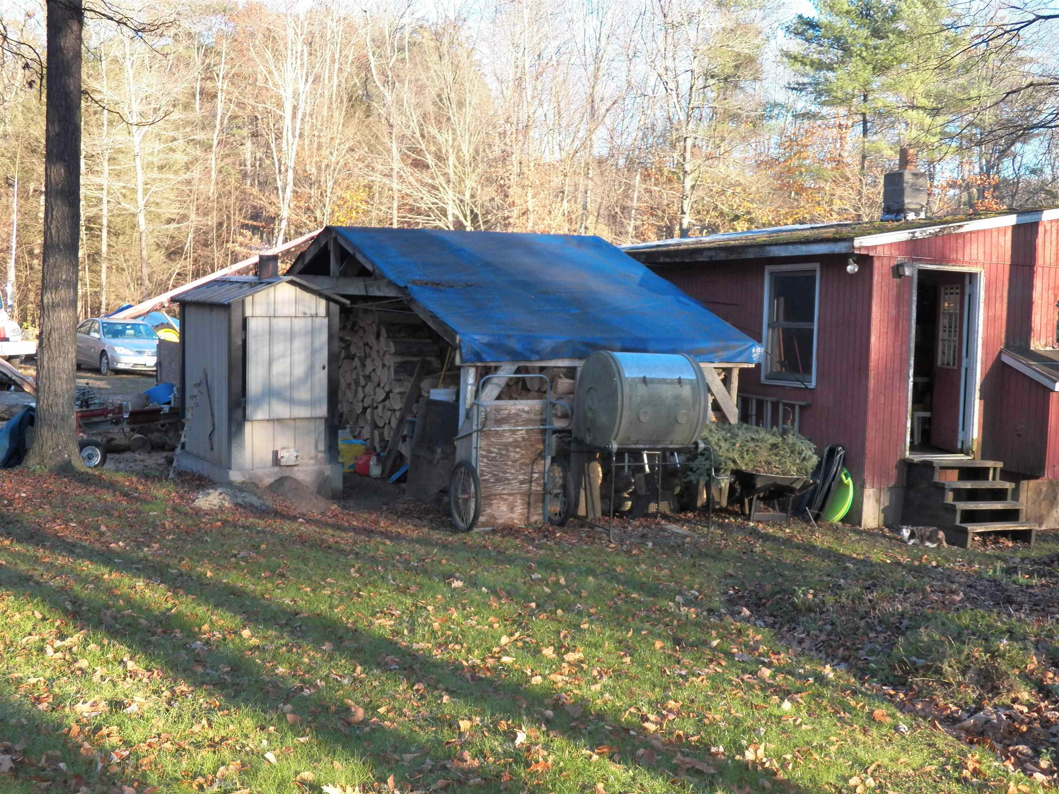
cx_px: 530
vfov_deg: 36.0
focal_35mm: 40
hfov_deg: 46.8
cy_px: 397
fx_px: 1224
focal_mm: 7.1
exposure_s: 1/250
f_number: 3.2
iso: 125
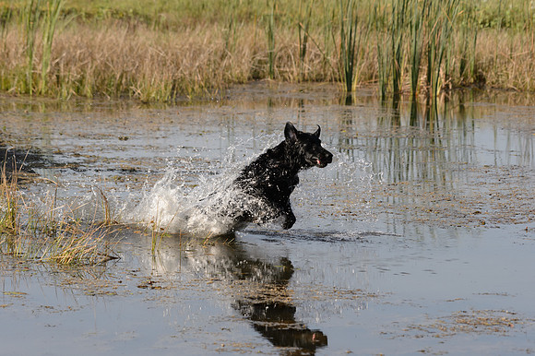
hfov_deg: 10.3
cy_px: 178
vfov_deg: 6.9
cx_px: 268
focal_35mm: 200
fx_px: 2970
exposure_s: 1/1600
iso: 800
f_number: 8
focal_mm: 200
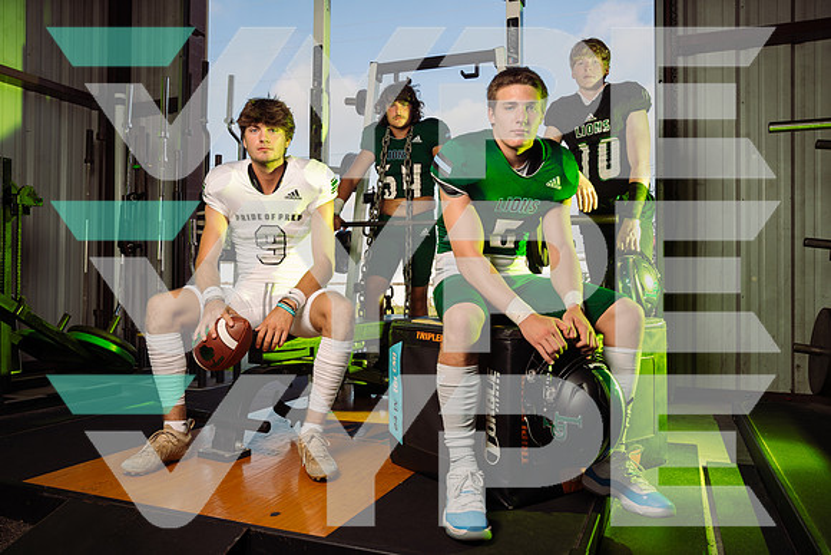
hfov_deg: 63.6
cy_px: 278
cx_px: 416
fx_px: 670
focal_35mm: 29
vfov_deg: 45.0
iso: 80
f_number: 6.3
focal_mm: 29
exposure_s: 1/250
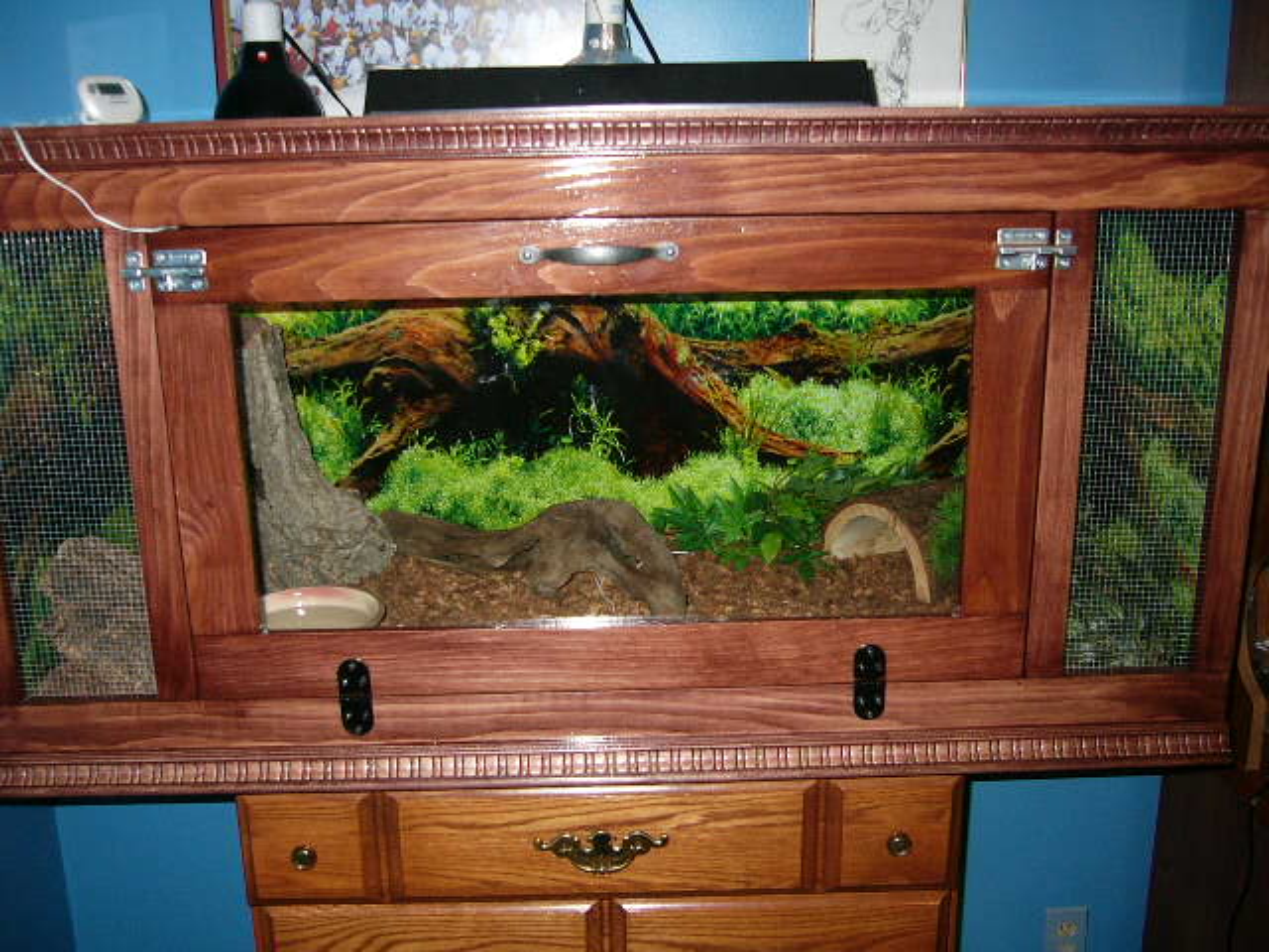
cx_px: 634
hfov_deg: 52.6
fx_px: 1283
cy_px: 476
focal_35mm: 35
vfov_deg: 40.7
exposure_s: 1/60
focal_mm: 5.8
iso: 100
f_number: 2.8
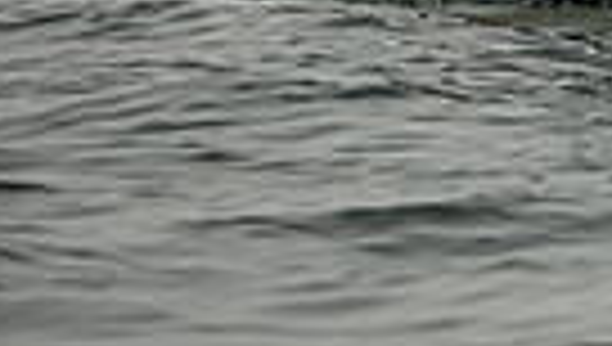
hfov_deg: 1.5
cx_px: 1194
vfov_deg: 0.8
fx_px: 23356
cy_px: -592
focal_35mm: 1437
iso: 250
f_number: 5
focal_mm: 240
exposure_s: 1/4000
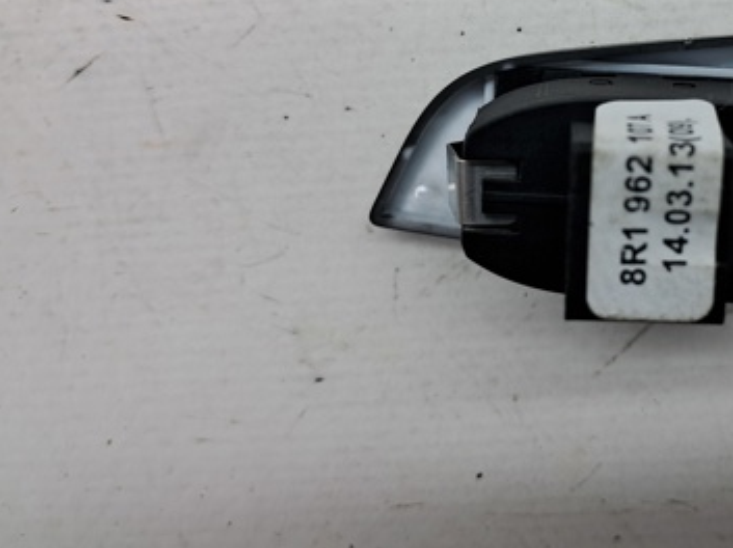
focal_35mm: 49
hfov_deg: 37.0
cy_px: 148
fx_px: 1037
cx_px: 625
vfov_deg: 29.2
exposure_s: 1/100
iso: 50
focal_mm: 4
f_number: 1.8
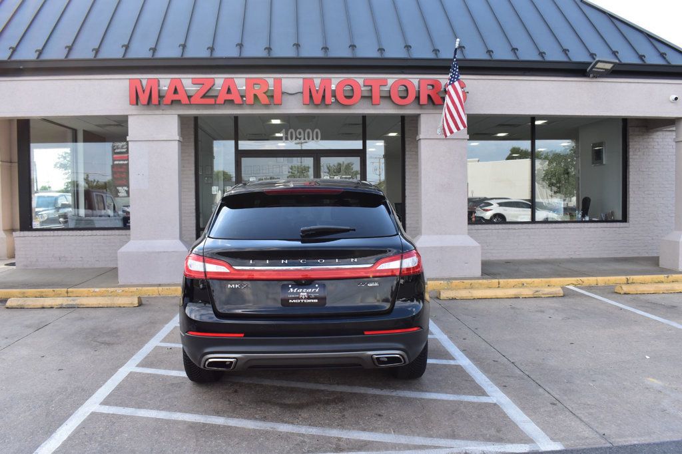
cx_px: 341
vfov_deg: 43.6
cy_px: 227
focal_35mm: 30
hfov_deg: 61.9
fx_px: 568
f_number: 10
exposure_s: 1/200
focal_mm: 20
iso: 400
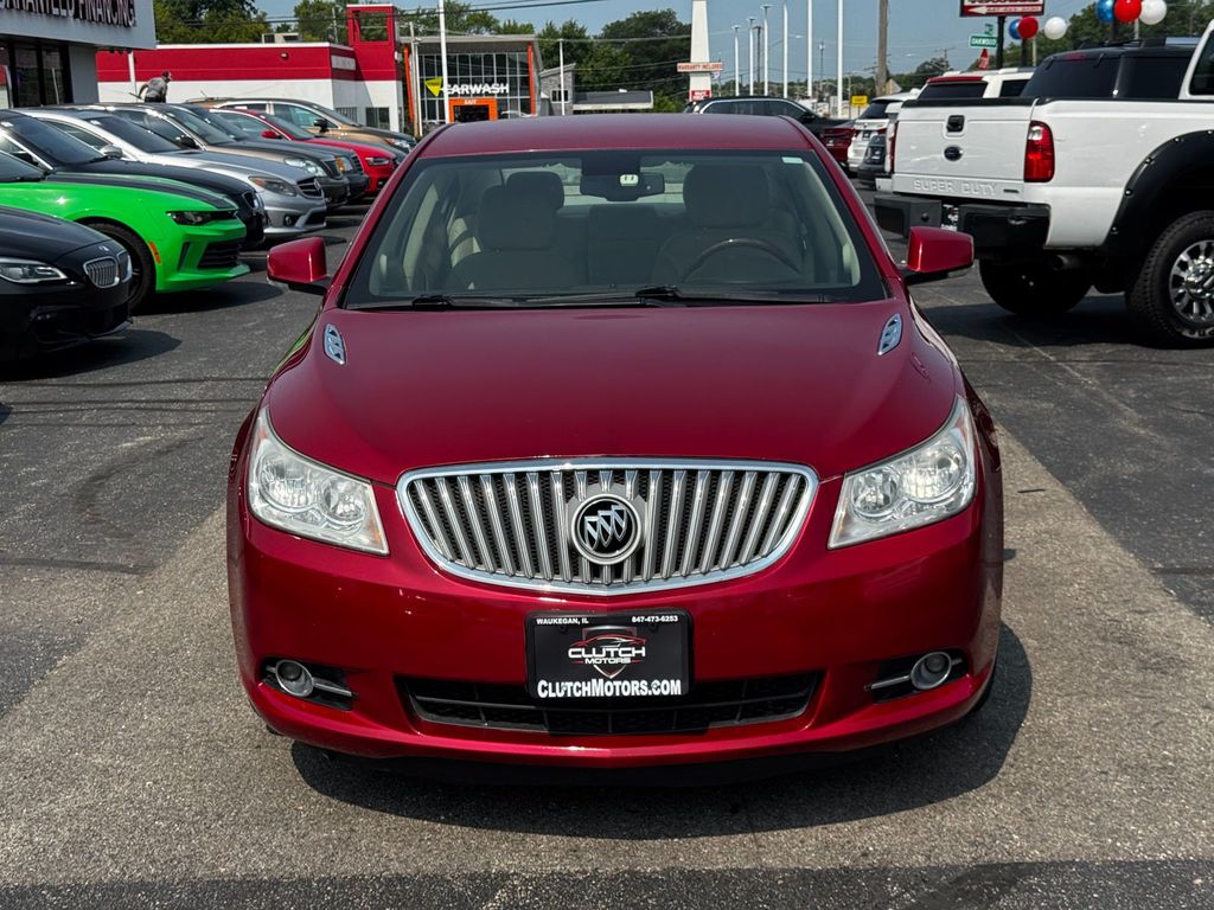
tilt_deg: -13.0
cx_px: 607
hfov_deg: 39.7
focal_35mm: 48
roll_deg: +1.5
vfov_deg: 30.3
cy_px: 455
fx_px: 1683
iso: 64
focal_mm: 6.76
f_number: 1.78
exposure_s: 1/3817
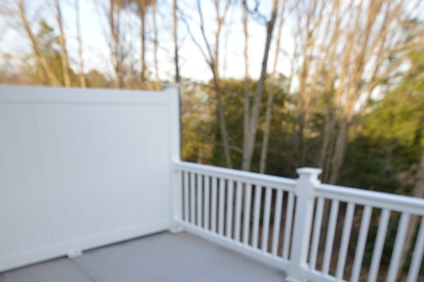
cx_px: 179
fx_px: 306
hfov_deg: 69.0
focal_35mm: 26
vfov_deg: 46.0
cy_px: 239
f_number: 5.6
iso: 160
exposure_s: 1/125
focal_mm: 10
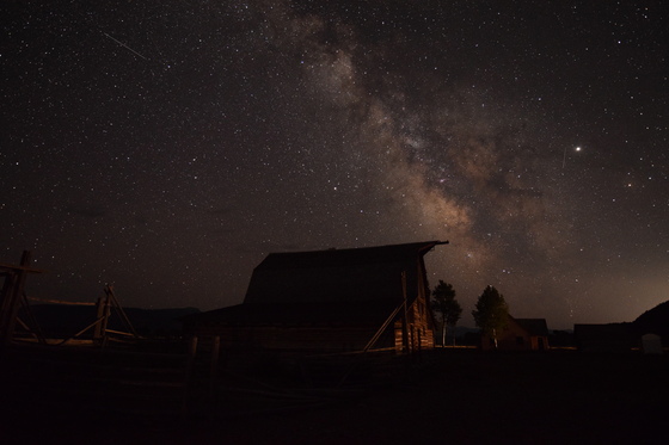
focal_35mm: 21
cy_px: 222
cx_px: 334
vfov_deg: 59.5
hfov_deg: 81.2
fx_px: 390
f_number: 2
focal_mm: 14
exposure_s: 15
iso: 3200
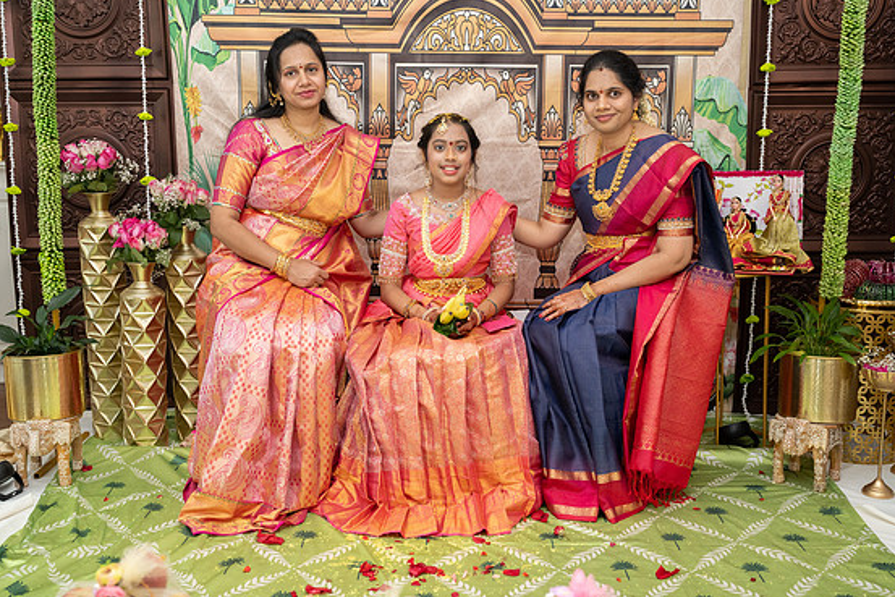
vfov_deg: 33.4
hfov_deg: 48.4
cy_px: 289
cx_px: 439
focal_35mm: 40
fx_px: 995
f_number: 3.5
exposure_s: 1/160
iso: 800
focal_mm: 38
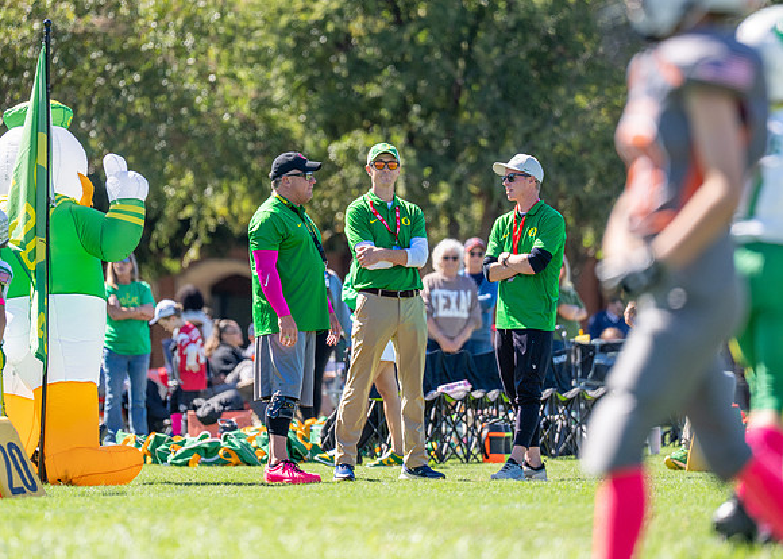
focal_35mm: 313
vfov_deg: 4.6
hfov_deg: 6.4
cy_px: 211
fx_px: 6960
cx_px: 349
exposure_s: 1/2000
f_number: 2.8
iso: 160
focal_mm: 200
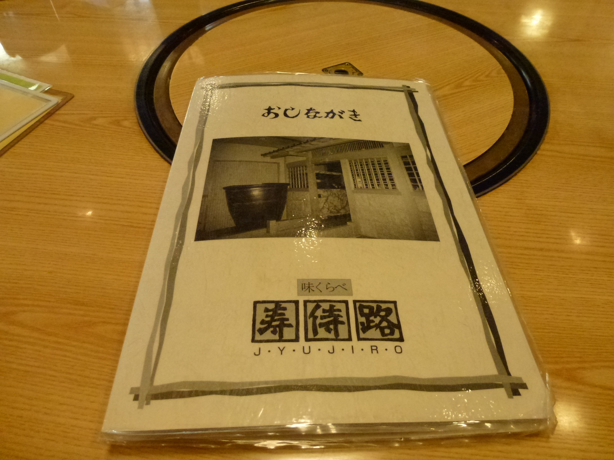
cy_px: 230
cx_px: 307
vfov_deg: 56.8
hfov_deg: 71.6
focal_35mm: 24
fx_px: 426
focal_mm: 4.3
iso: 640
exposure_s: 1/60
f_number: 3.3
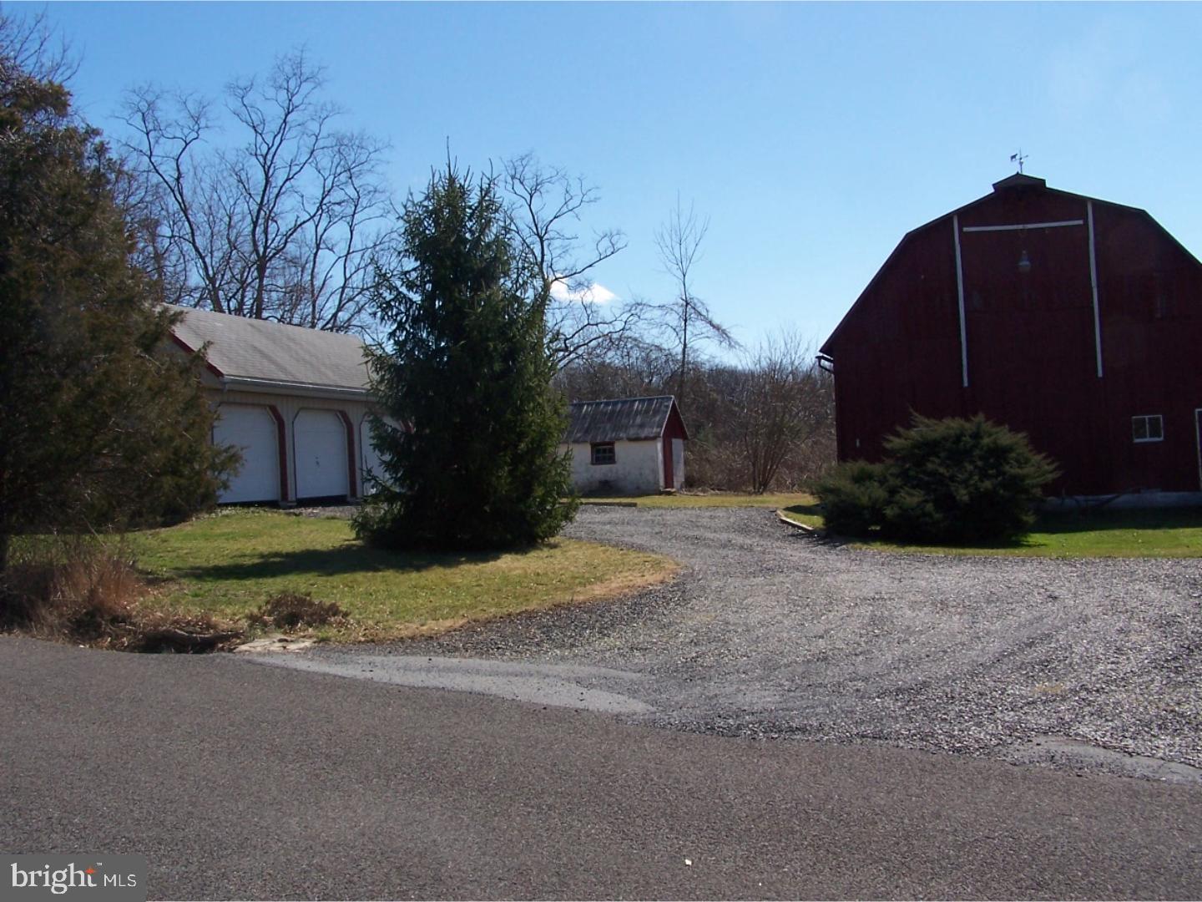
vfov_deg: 37.7
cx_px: 601
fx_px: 1320
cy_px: 451
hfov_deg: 49.0
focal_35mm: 38
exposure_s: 1/350
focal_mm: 6.3
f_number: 5.6
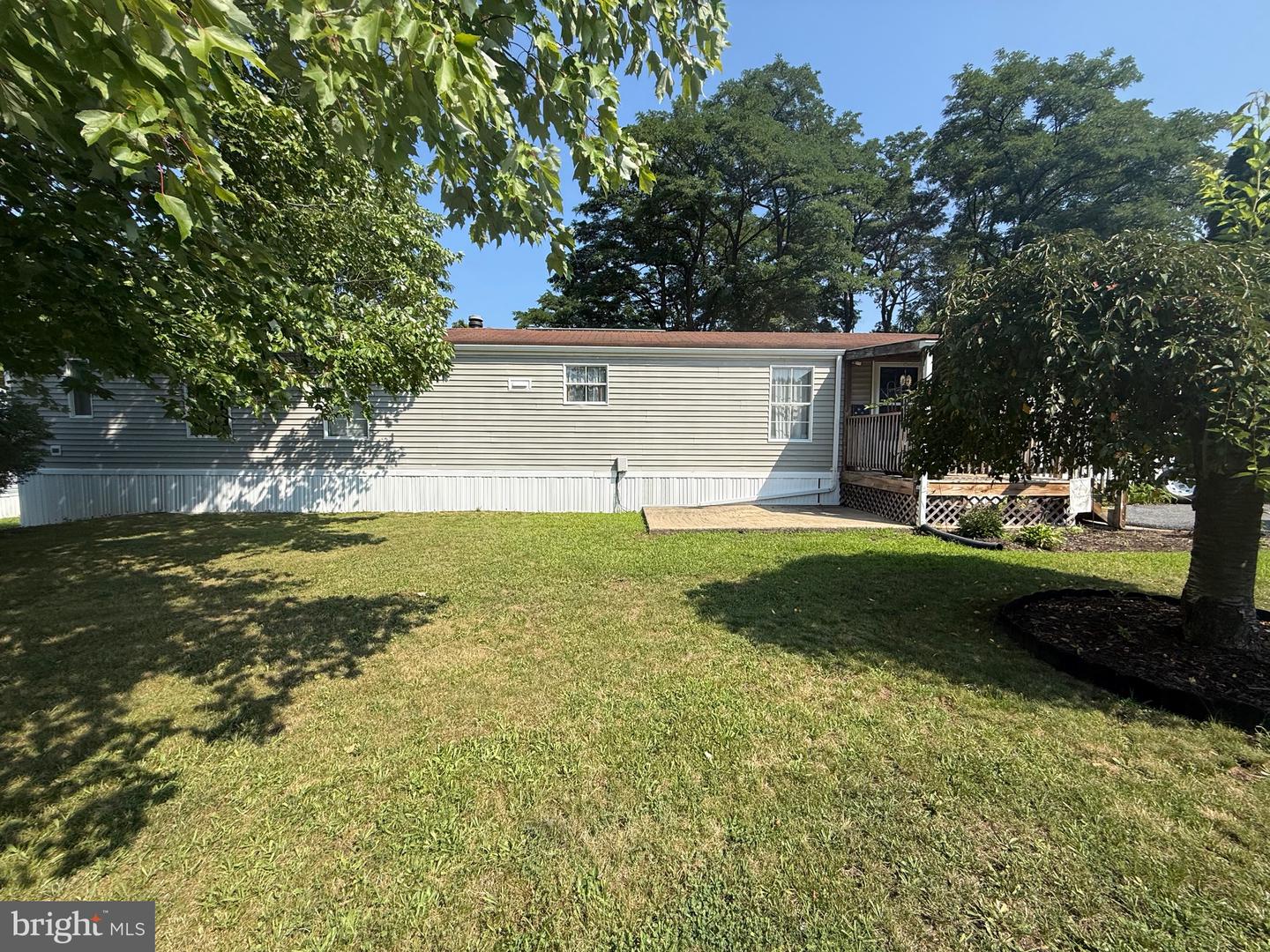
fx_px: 514
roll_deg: -1.0
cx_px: 635
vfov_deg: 85.7
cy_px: 476
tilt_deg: -4.2
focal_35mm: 14
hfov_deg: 102.1
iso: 50
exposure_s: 1/2410
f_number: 2.2
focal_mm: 2.22
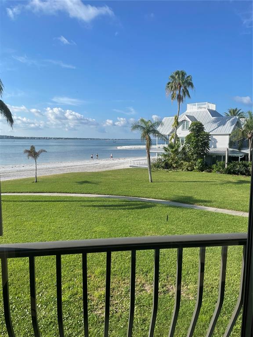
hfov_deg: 53.1
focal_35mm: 26
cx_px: 126
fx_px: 253
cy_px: 168
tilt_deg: -5.8
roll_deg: -0.7
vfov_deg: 67.3
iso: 32
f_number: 1.6
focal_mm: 4.2
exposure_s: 1/3125
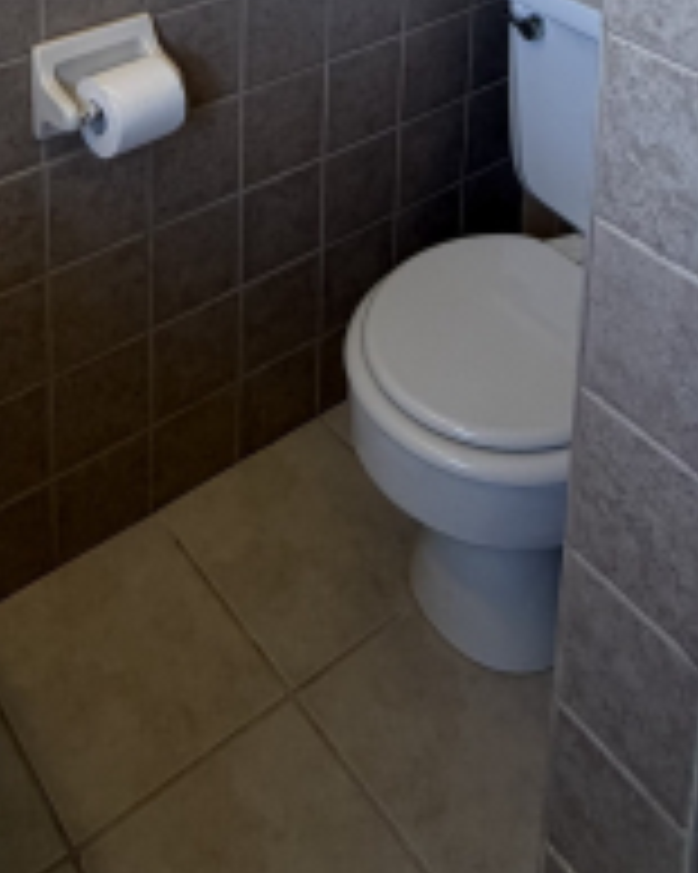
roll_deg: +0.1
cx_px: 158
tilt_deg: -11.1
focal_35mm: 47
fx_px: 1215
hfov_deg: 31.4
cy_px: -304
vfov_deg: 30.1
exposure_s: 1/120
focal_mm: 2.22
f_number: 2.2
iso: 125
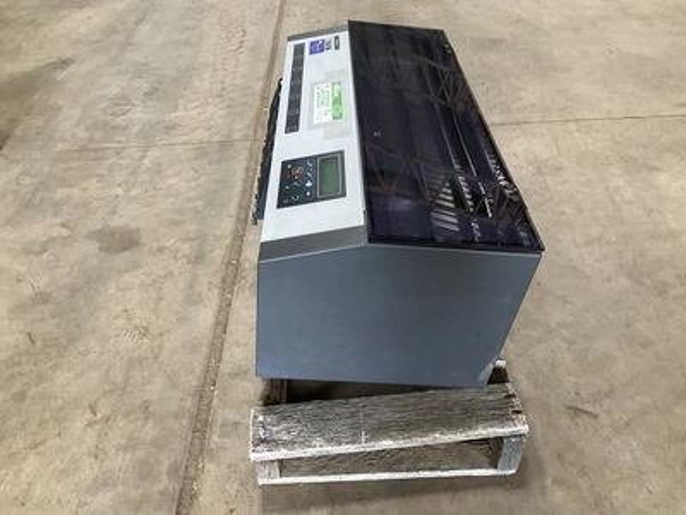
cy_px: 258
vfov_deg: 48.2
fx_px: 575
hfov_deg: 61.7
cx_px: 343
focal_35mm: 29
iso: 100
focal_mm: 3
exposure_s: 1/60
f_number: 1.8
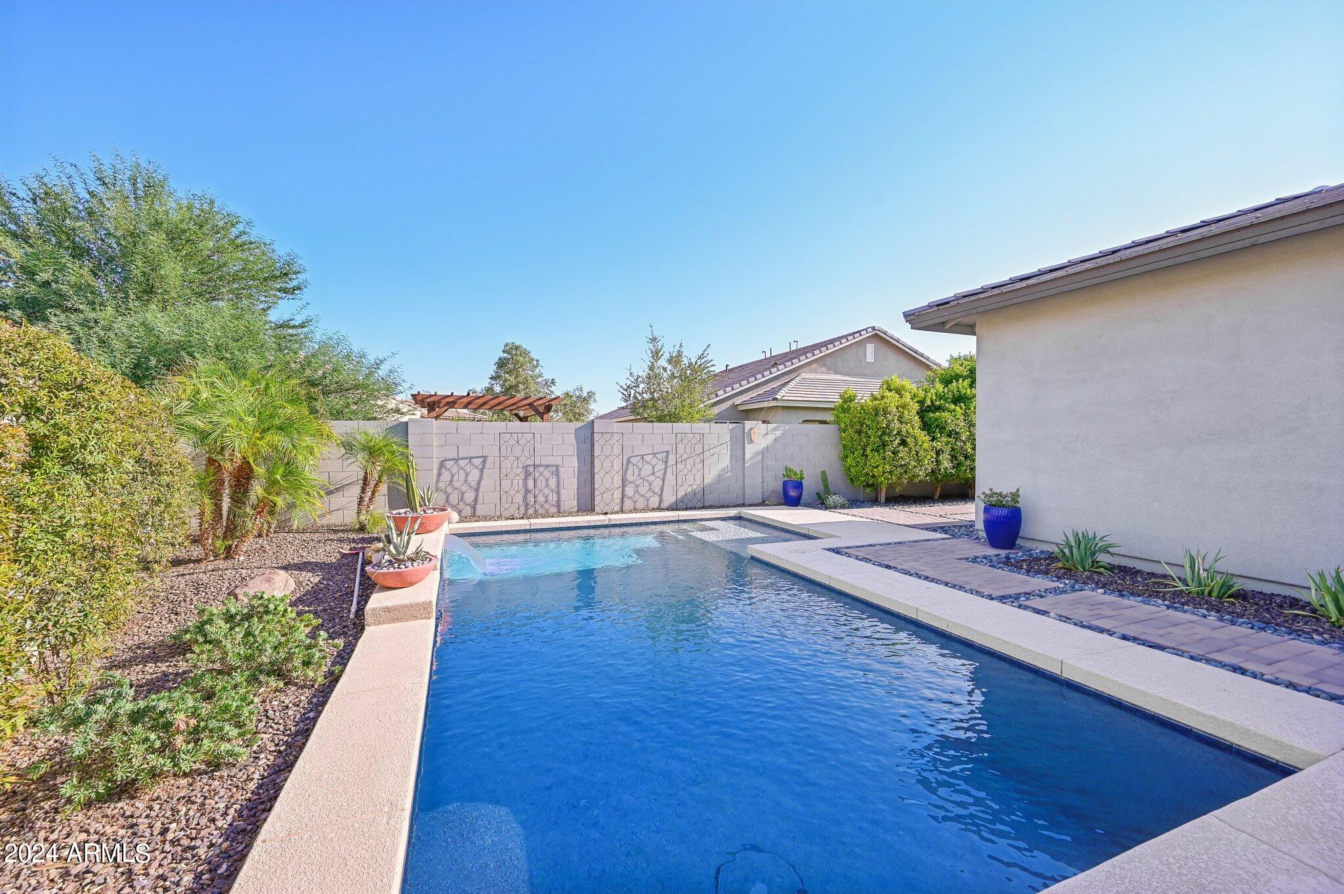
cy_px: 447
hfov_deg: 104.3
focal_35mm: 14
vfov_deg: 81.1
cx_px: 672
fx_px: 522
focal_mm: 14
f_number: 8
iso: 200
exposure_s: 1/250
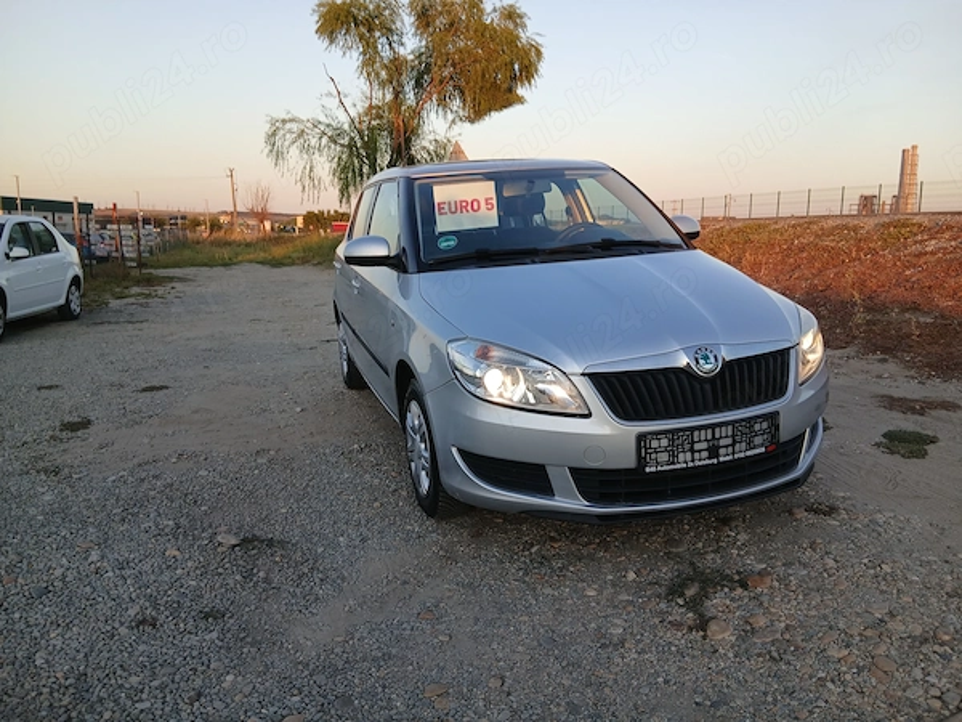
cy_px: 361
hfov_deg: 67.3
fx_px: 723
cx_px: 481
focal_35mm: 26
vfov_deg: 53.1
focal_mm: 3.98
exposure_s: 1/100
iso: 32
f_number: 1.8
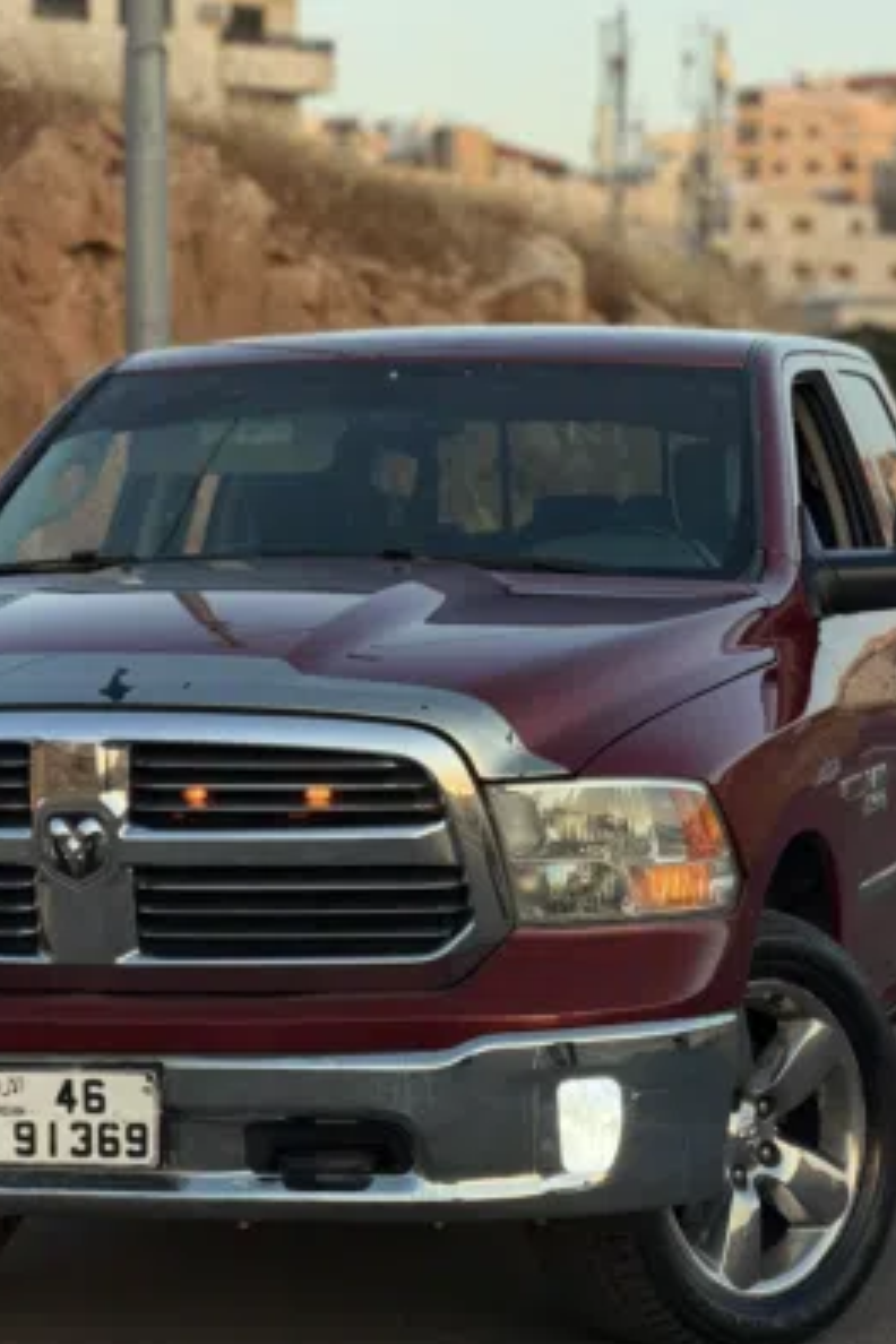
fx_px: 3920
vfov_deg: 19.5
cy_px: 675
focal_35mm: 105
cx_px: 472
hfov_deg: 13.0
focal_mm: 16.89
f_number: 2.8
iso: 50
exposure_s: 1/132
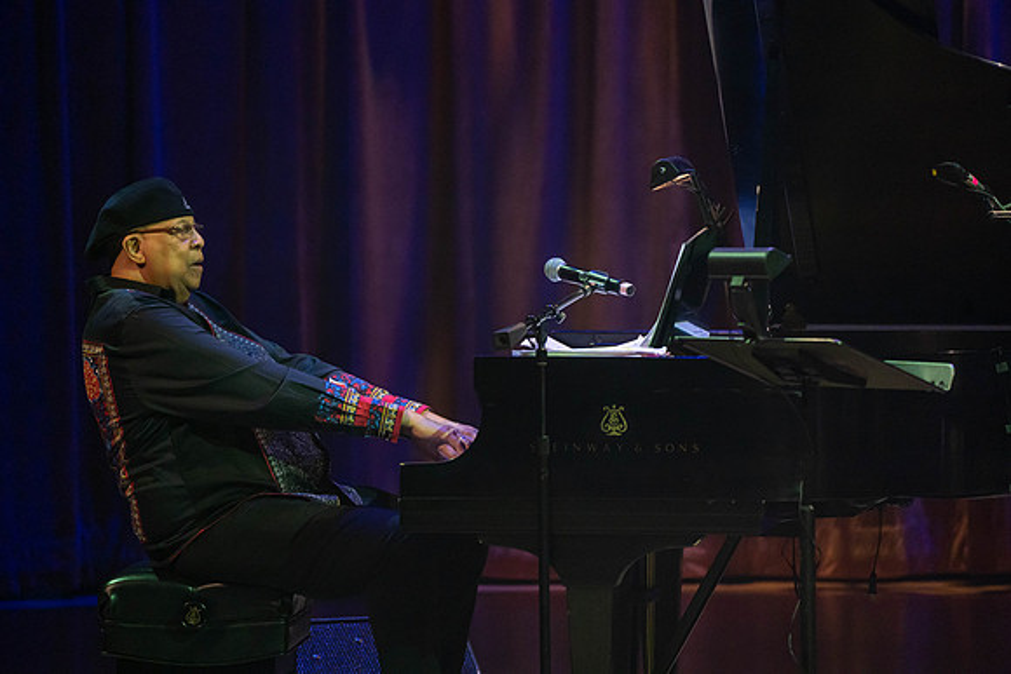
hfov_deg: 5.2
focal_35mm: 400
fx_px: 11235
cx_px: 506
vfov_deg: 3.4
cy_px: 337
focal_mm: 400
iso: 3200
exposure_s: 1/320
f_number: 5.6
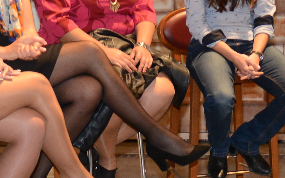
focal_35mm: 168
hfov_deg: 11.5
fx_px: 1305
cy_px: 2
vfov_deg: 7.8
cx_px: 534
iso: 1000
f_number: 2.8
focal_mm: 27
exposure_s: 1/50
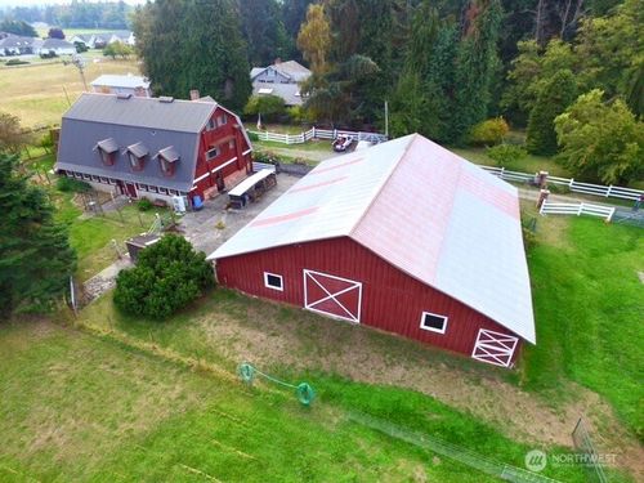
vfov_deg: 66.0
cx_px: 322
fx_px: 372
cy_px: 242
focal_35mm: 20
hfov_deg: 81.7
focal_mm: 3.61
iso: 100
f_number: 2.8
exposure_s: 1/336
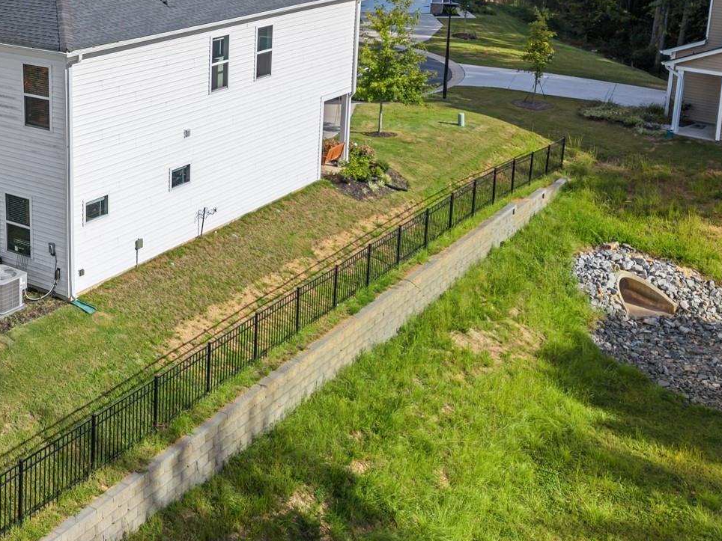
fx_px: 1064
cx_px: 128
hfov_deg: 36.0
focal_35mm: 51
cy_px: 115
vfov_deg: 28.0
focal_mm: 8.67
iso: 100
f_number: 1.8
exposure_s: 1/80
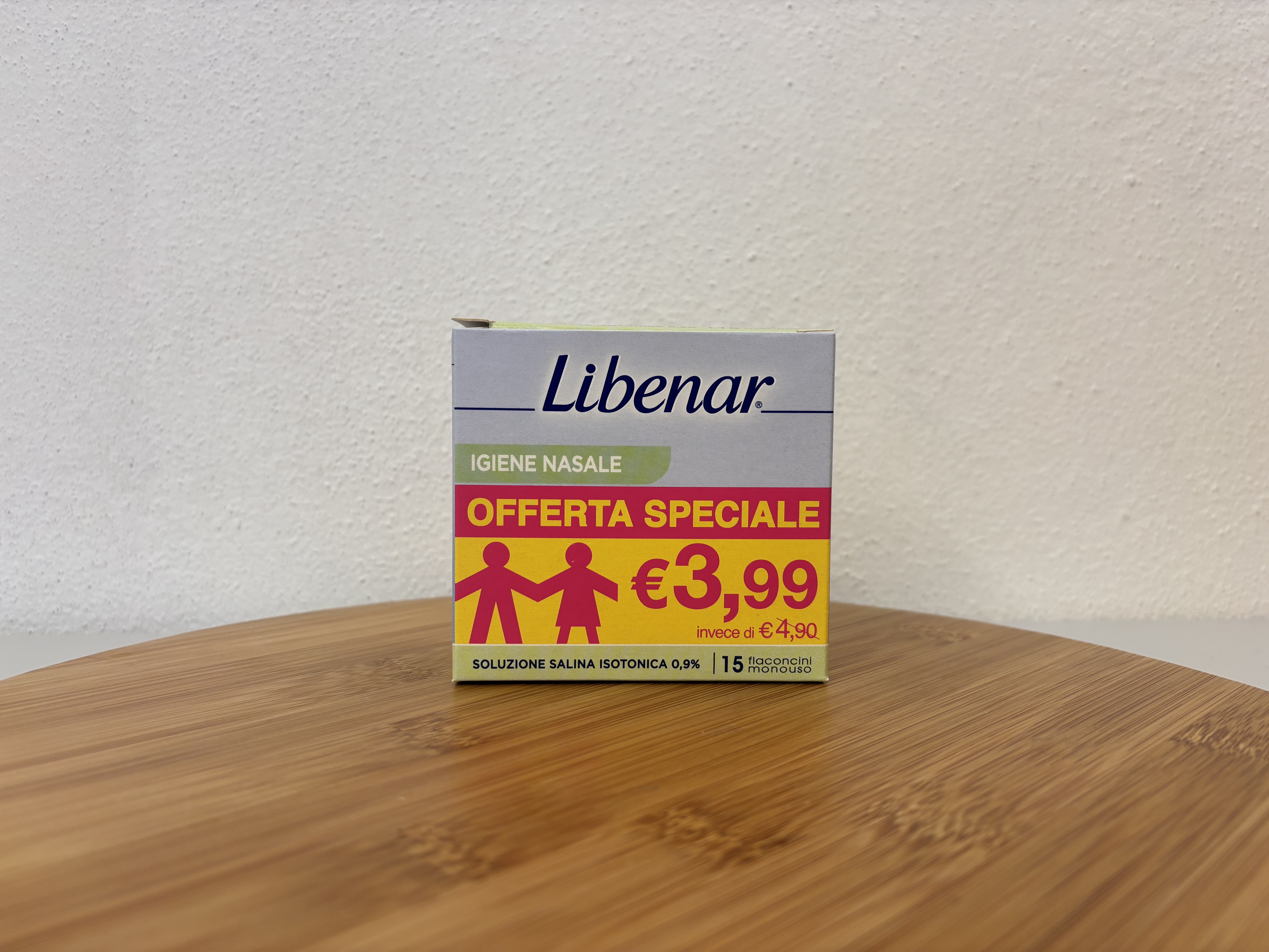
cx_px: 634
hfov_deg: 67.3
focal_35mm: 26
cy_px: 476
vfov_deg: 53.1
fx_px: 953
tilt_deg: -5.2
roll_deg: +0.1
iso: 80
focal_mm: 5.96
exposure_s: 1/100
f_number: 1.6
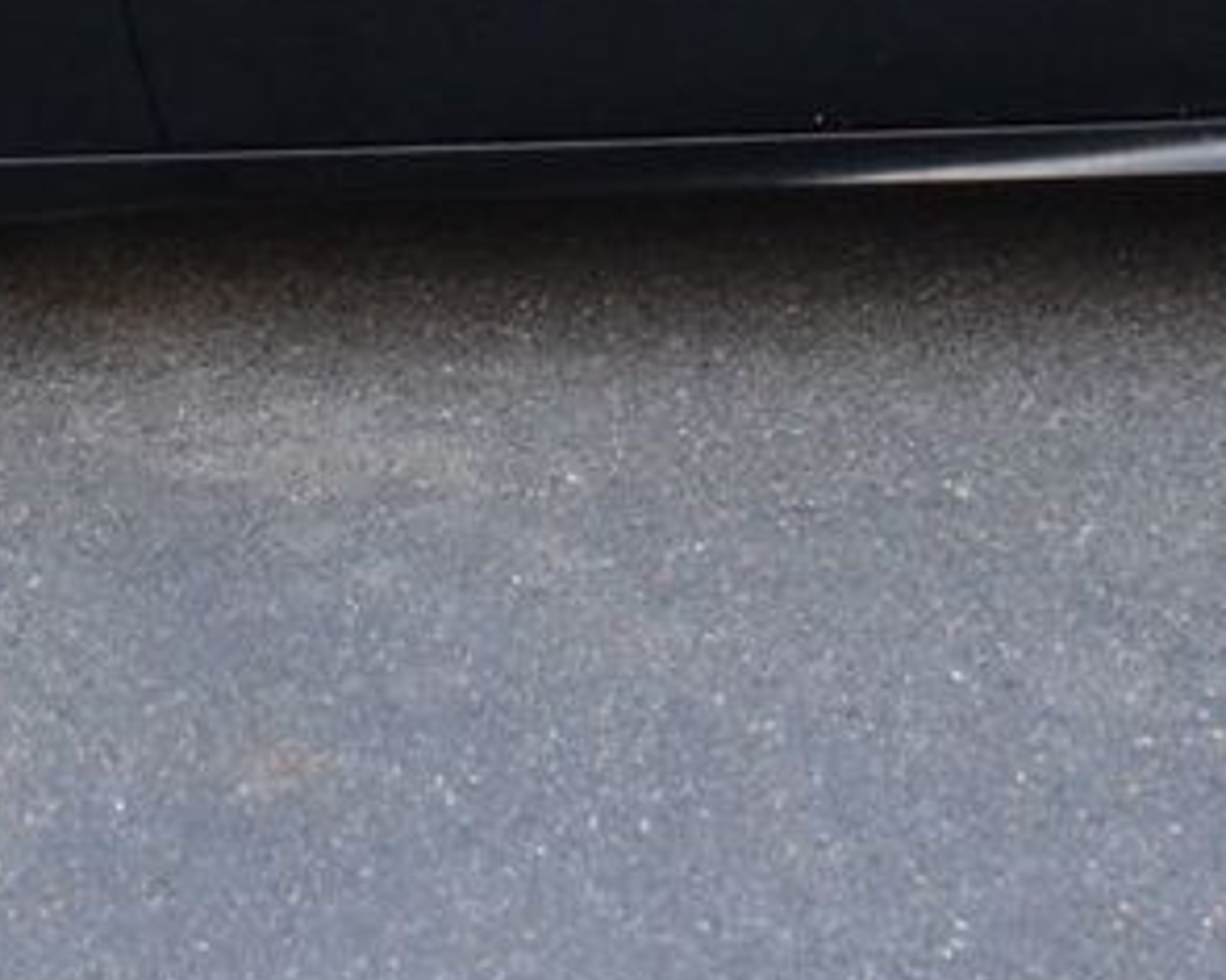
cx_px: 1009
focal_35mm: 113
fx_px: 4085
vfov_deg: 13.2
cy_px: -275
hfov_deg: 16.9
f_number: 6.3
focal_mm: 23
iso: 800
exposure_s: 1/15
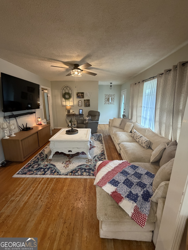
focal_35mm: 14
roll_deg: -1.0
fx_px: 101
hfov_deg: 85.7
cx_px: 94
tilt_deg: -13.6
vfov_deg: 102.1
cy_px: 125
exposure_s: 1/60
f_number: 2.2
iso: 400
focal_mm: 2.22
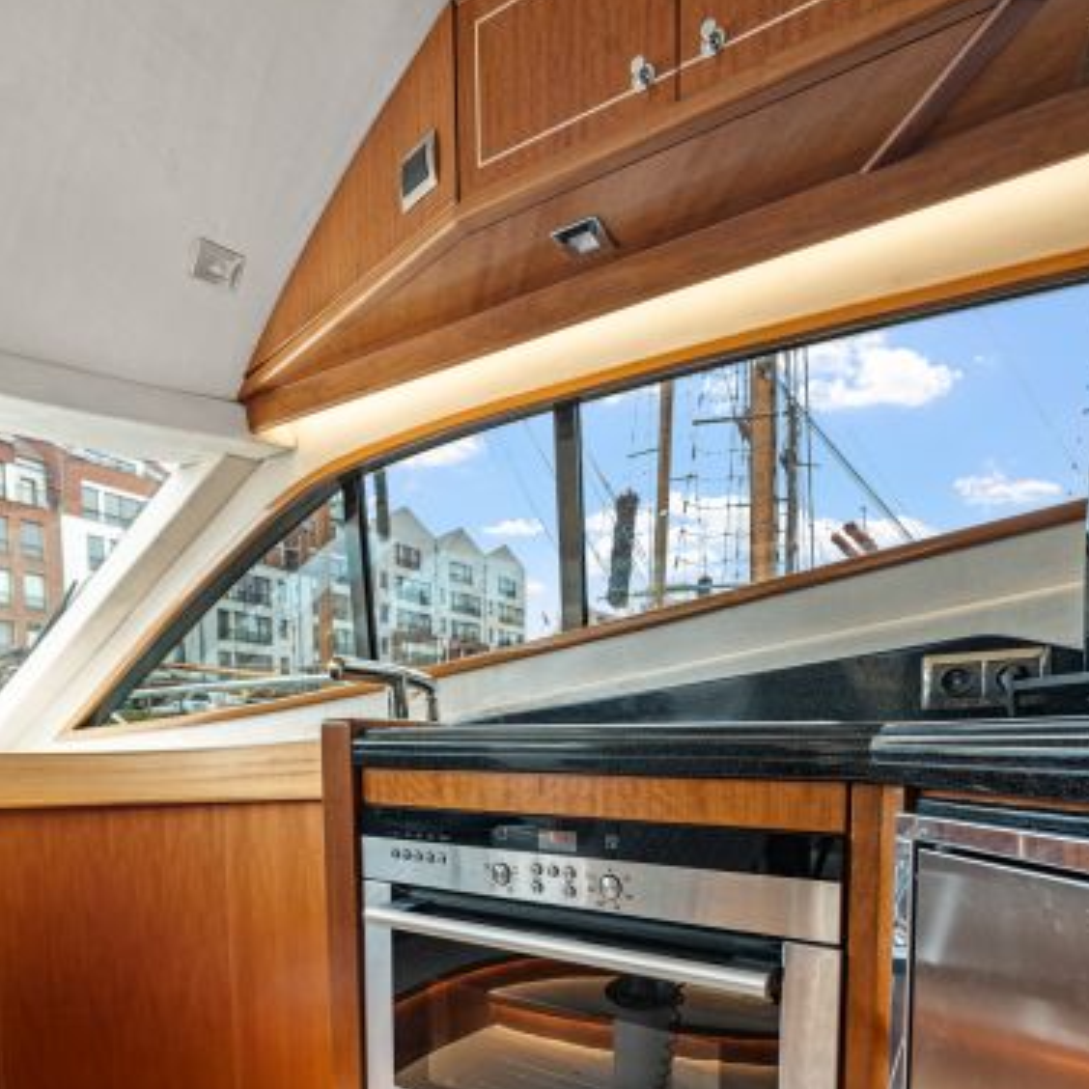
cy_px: 785
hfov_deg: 77.6
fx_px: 676
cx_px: 576
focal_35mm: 19
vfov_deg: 73.5
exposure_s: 1/25
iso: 1250
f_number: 6.3
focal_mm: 14
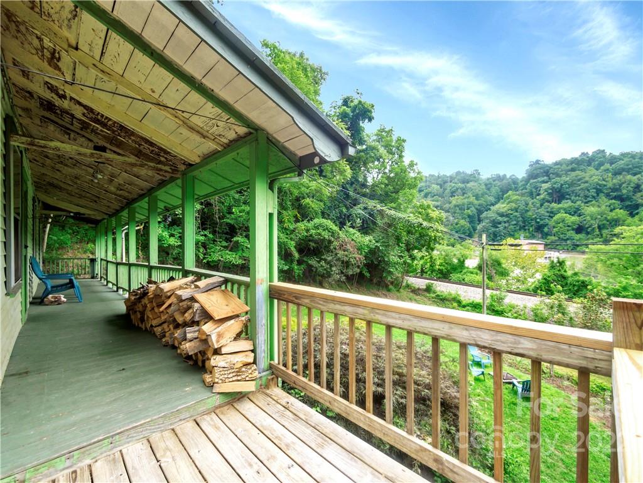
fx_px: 260
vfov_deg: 85.7
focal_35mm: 14
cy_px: 242
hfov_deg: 102.1
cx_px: 322
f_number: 4
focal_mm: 7
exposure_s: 1/50
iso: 200
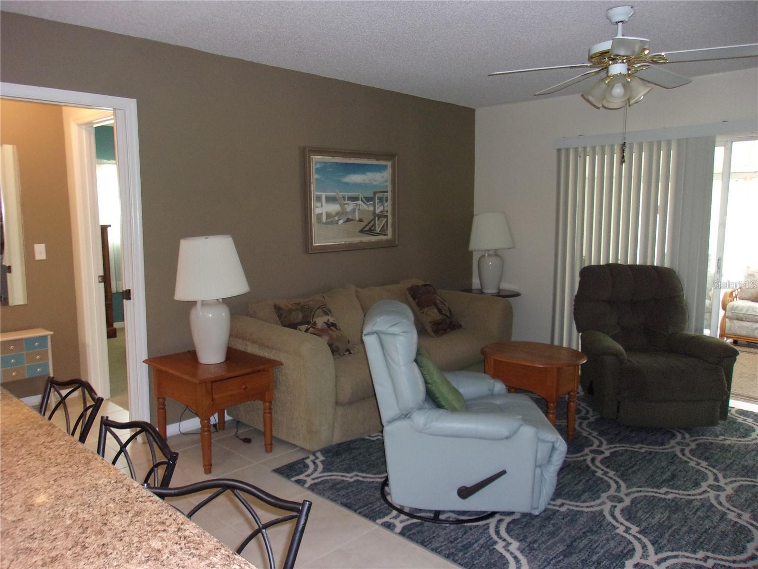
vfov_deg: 51.4
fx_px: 591
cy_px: 284
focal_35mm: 27
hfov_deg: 65.3
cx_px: 379
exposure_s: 1/34
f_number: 3
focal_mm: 4.9
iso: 250
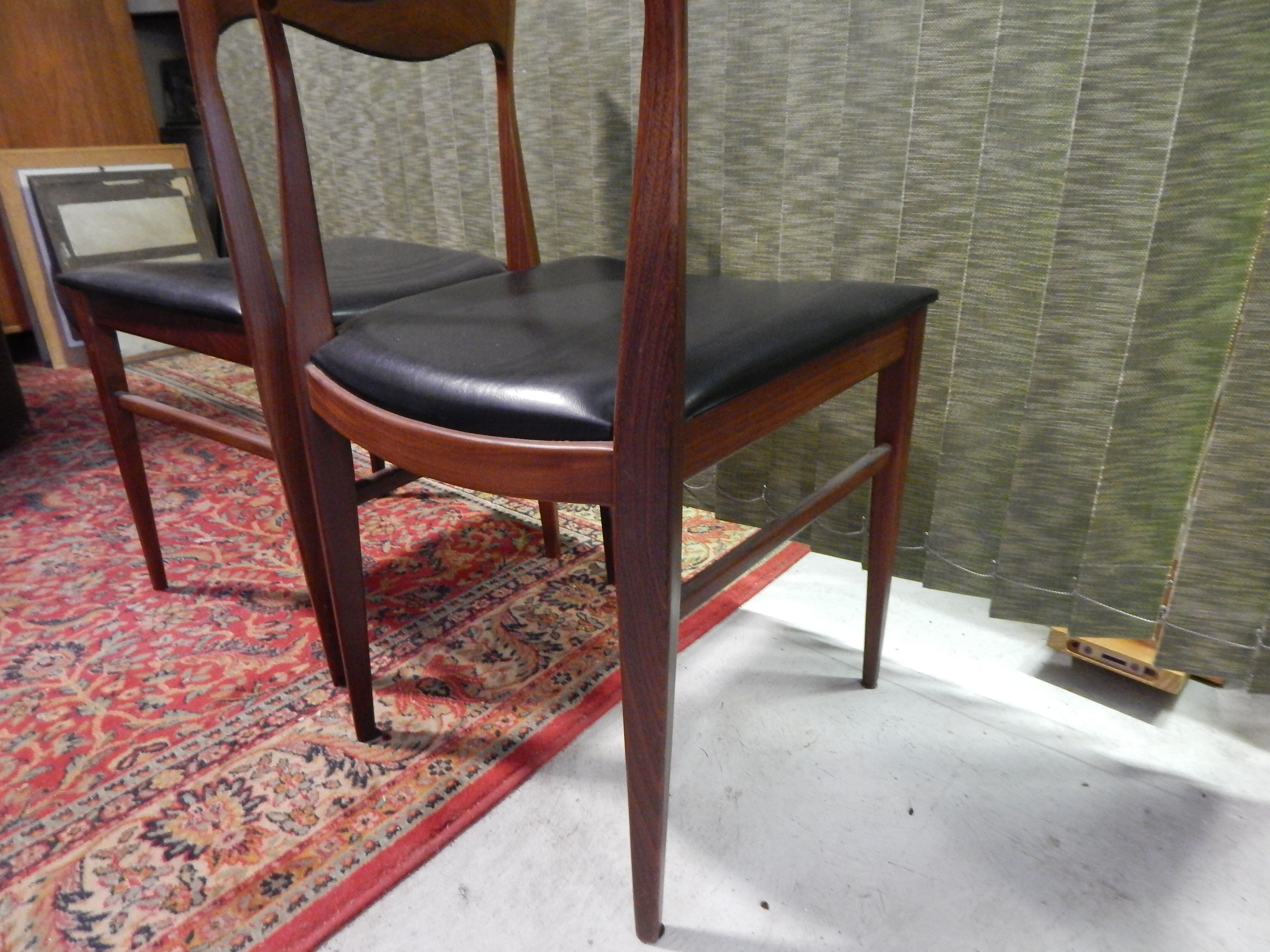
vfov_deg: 61.1
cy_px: 476
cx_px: 635
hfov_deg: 76.4
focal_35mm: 22
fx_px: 807
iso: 800
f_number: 3
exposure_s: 1/4
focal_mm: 4
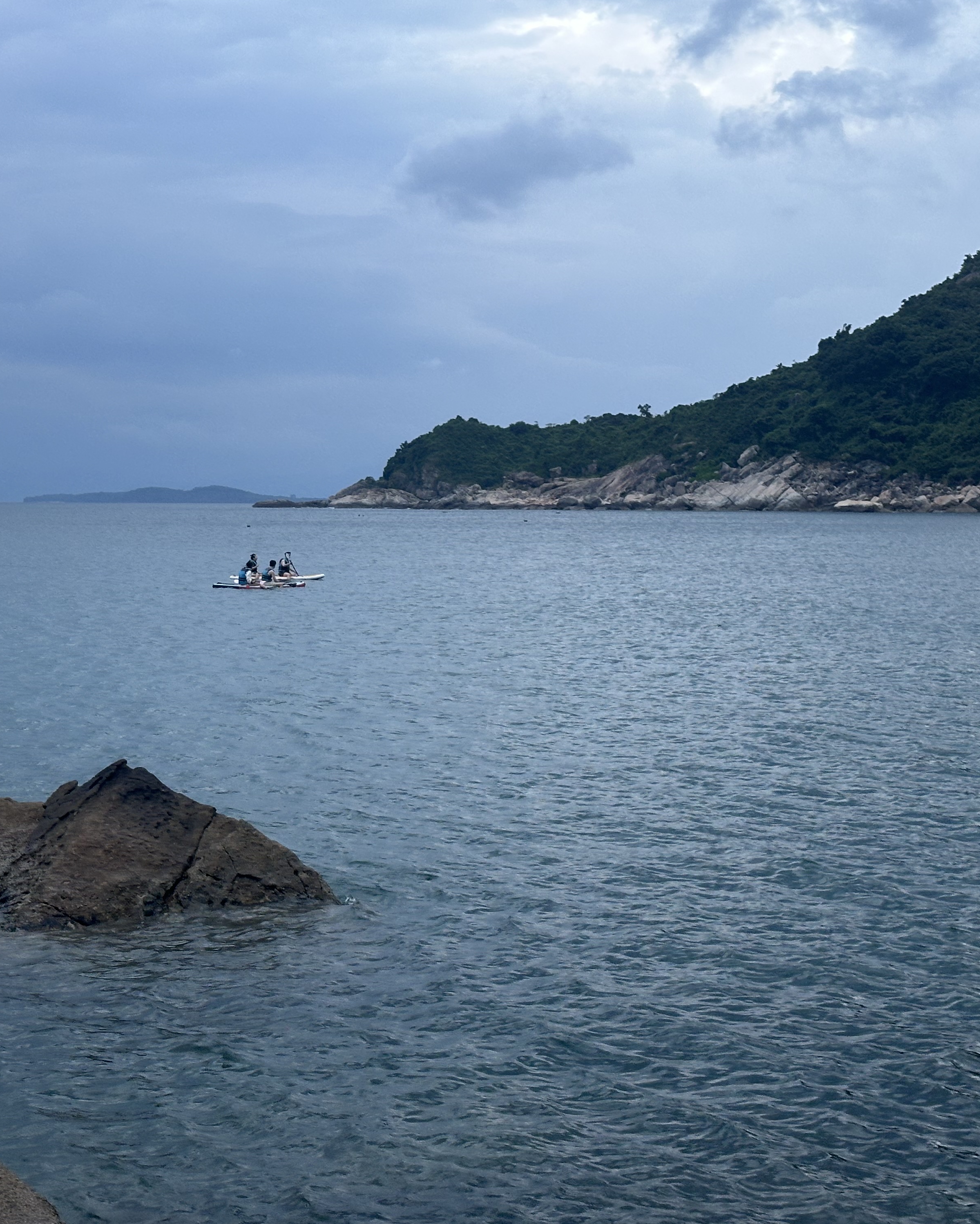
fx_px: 2284
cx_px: 265
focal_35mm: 63
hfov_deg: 24.0
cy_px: 615
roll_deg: -0.6
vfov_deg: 30.0
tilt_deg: -2.7
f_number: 1.78
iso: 80
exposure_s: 1/50
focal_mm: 6.86
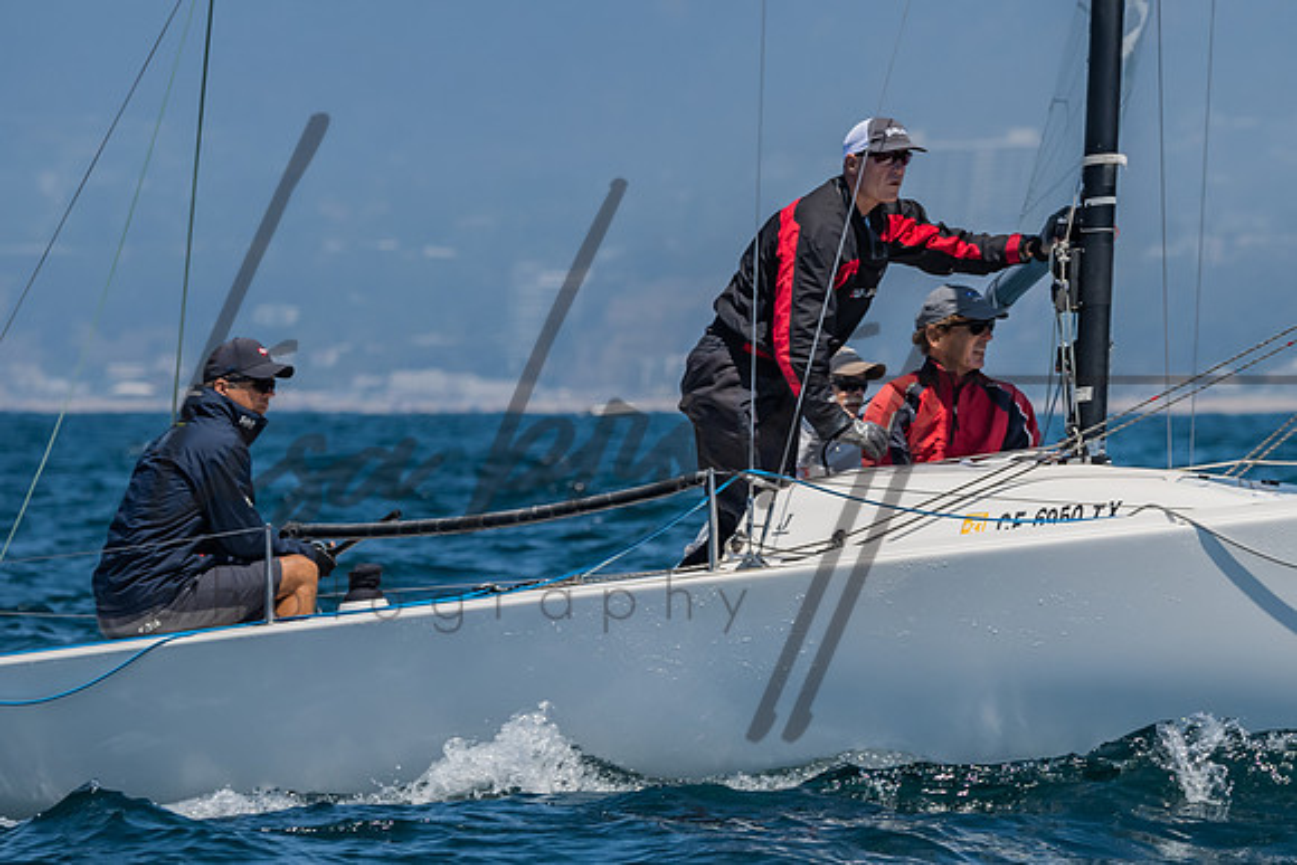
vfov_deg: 3.1
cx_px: 1124
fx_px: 16026
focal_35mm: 445
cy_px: 309
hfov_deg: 4.6
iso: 400
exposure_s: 1/2000
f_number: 6.3
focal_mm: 220
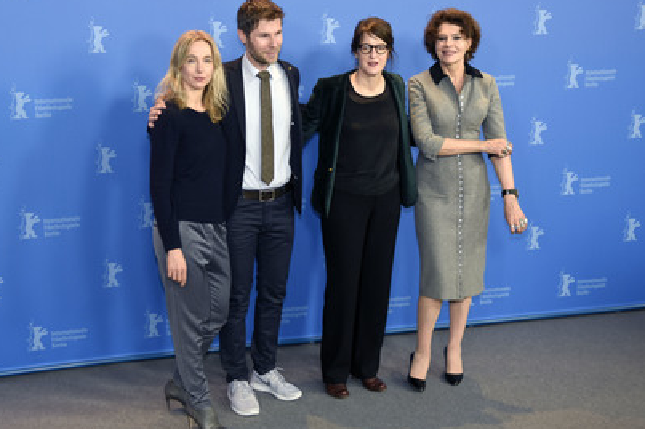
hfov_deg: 41.9
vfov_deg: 28.6
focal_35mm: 47
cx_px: 287
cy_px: 216
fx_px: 841
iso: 640
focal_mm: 28
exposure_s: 1/250
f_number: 3.2
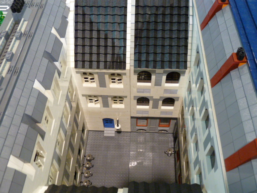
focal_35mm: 35
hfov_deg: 52.6
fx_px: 260
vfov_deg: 40.7
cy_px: 96
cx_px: 128
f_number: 3.5
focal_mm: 5.7
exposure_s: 1/15
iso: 400
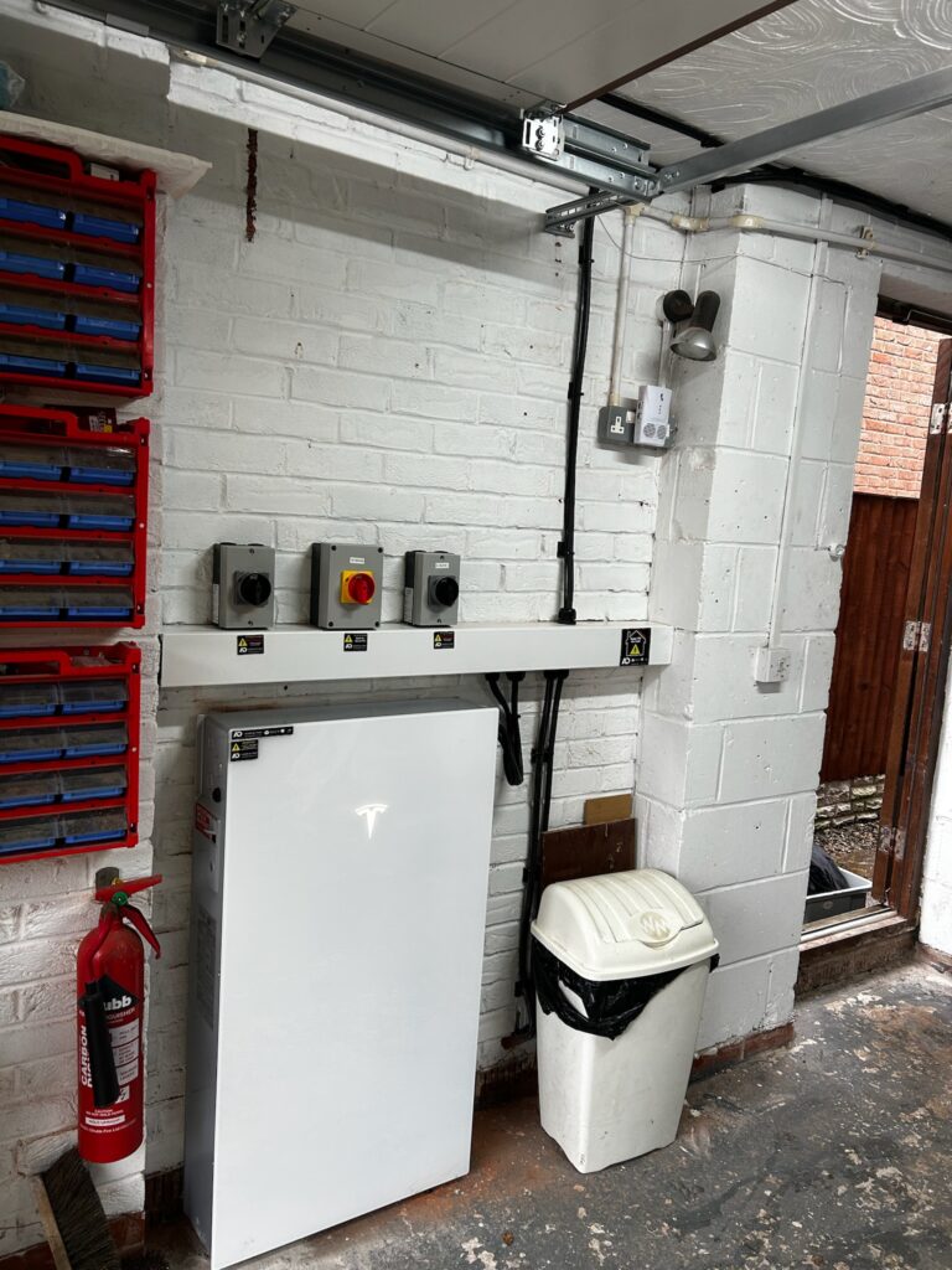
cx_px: 476
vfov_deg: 67.3
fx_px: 953
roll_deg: -3.9
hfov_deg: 53.1
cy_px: 635
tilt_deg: -7.5
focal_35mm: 26
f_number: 1.5
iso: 80
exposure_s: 1/100
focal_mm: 5.7
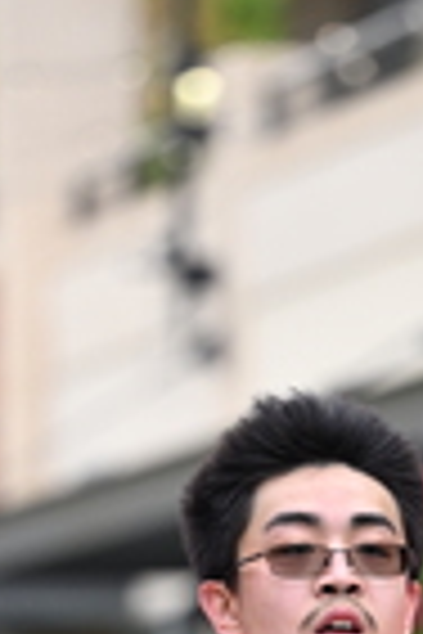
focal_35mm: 525
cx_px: 331
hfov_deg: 2.6
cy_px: 940
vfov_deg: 3.9
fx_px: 9252
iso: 1000
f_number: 2.8
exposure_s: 1/1600
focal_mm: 135
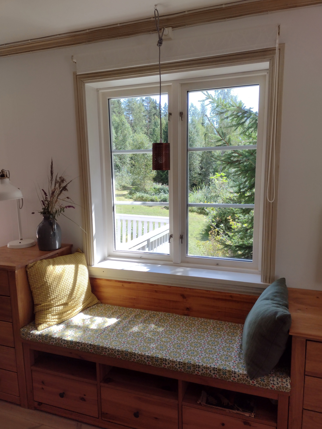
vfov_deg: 65.3
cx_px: 161
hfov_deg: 51.4
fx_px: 335
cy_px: 214
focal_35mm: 27
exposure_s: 1/569
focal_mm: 4.71
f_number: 1.7
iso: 100
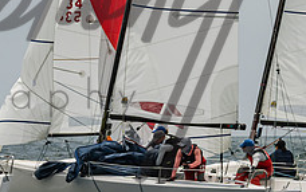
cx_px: 150
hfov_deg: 4.5
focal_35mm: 467
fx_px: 3898
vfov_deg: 2.8
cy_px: 56
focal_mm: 120
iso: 400
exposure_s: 1/3200
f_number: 6.3
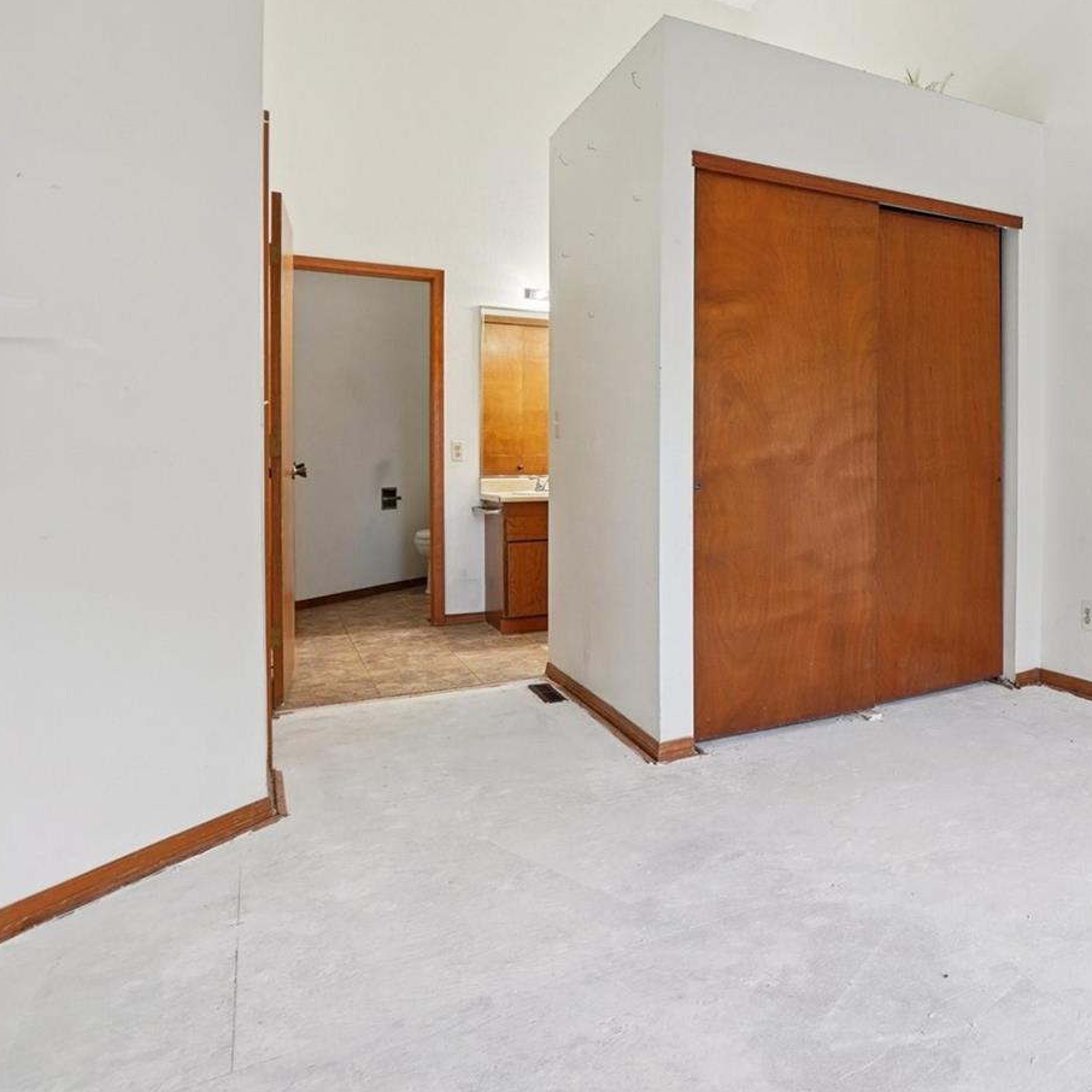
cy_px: 463
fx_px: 857
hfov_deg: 58.0
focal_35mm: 24
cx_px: 932
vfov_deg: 64.7
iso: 400
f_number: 8
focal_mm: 11
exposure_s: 1/10
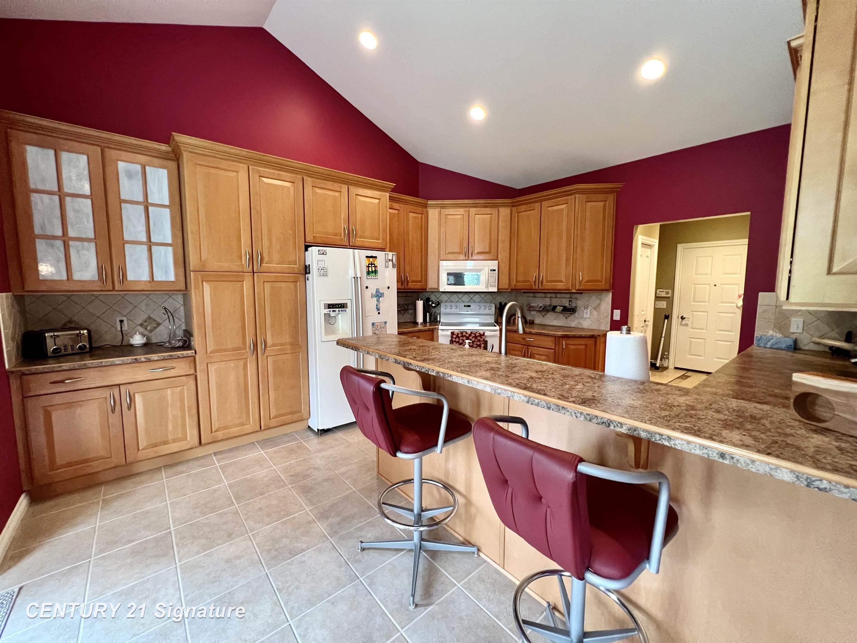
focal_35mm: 13
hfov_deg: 106.2
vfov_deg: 89.9
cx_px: 428
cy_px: 322
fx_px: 322
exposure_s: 1/60
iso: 500
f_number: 1.8
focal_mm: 1.57
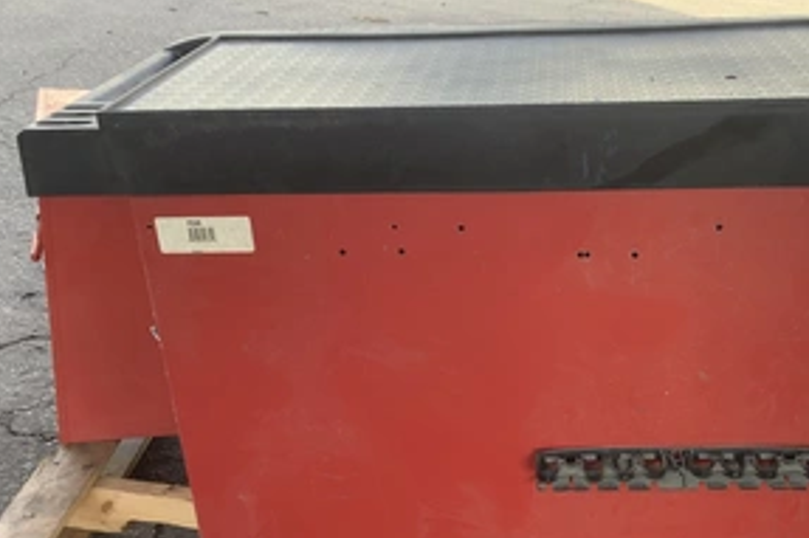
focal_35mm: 45
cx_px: 474
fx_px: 1011
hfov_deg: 43.5
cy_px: 369
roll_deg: -8.1
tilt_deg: -28.2
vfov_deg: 29.6
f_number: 2.4
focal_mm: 3.3
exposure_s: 1/120
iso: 50
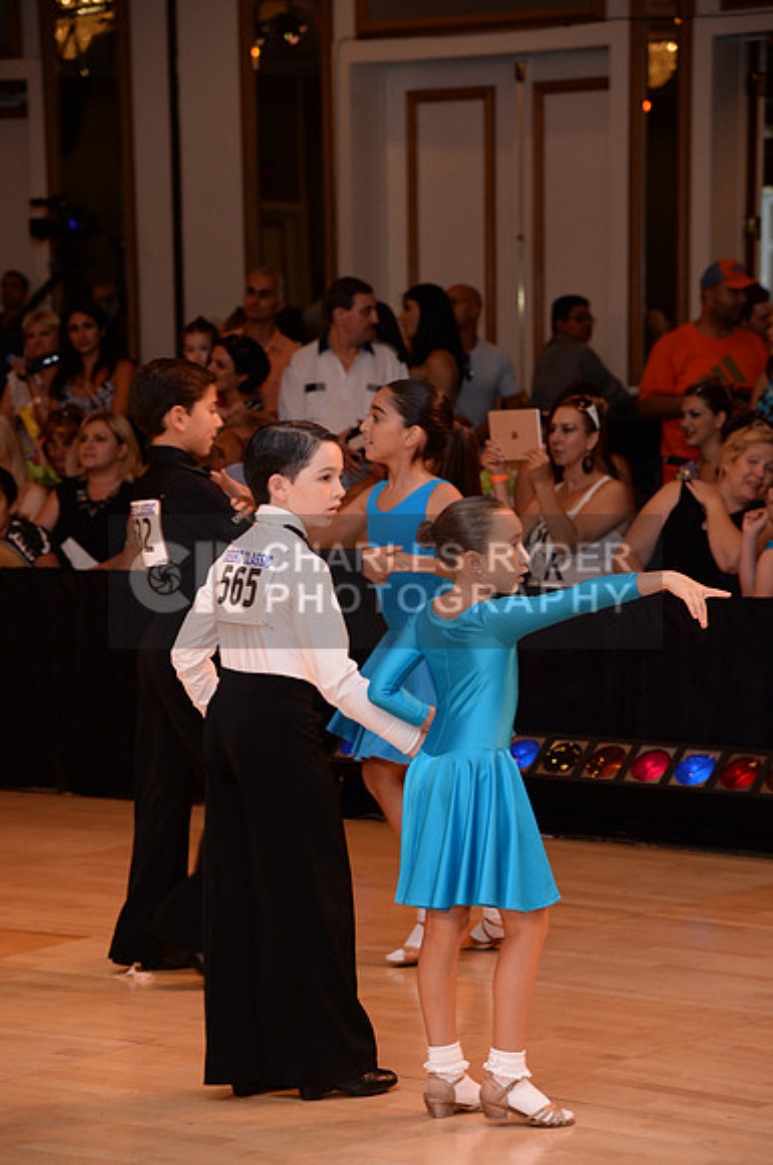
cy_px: 582
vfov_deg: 17.1
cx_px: 386
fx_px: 3876
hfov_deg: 11.4
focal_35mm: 120
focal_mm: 120
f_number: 5
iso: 1250
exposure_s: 1/200
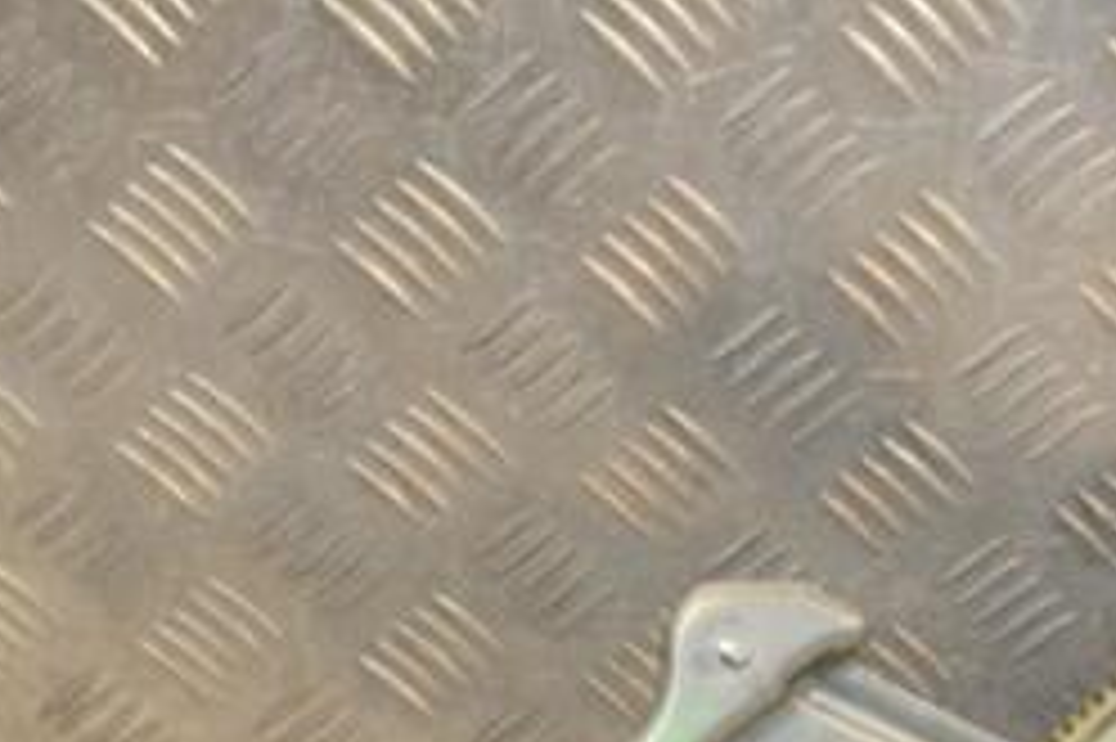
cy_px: 895
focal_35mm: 109
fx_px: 3377
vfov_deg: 12.3
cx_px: 702
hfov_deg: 18.7
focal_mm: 30
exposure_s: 1/200
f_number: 9
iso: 800
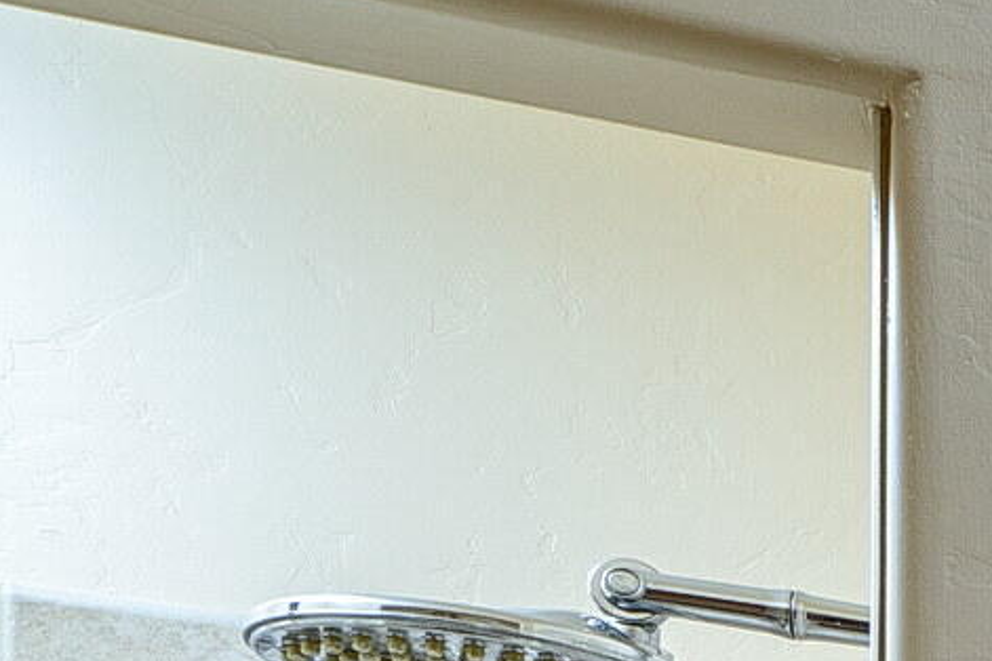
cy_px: 1657
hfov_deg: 11.6
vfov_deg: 11.1
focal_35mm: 101
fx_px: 2783
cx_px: 2947
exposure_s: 1/8
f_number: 7.1
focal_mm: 17
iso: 200
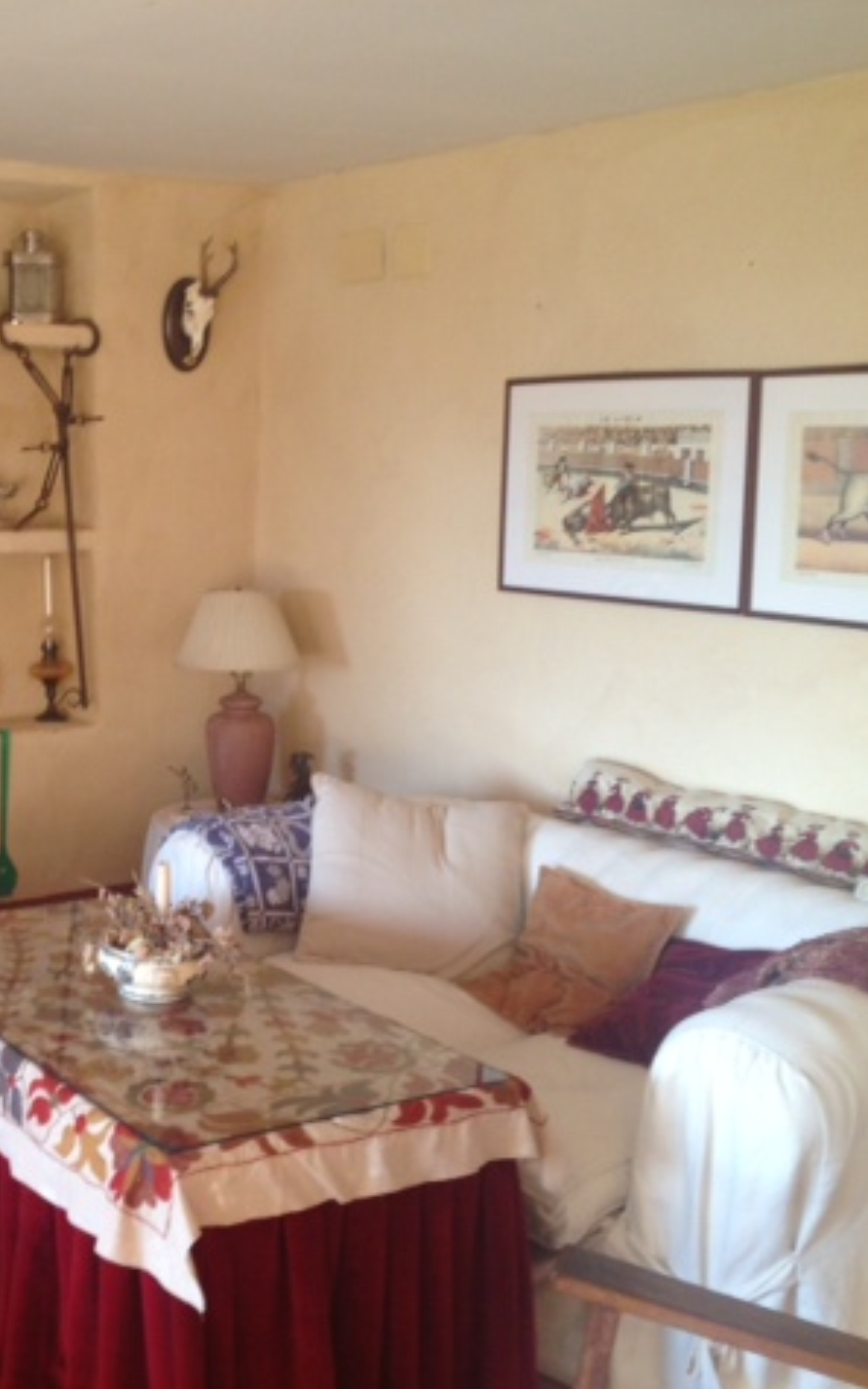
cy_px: 690
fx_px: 1892
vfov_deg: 40.3
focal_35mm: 50
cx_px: 126
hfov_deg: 25.2
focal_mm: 4.28
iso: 64
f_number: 2.4
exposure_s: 1/30
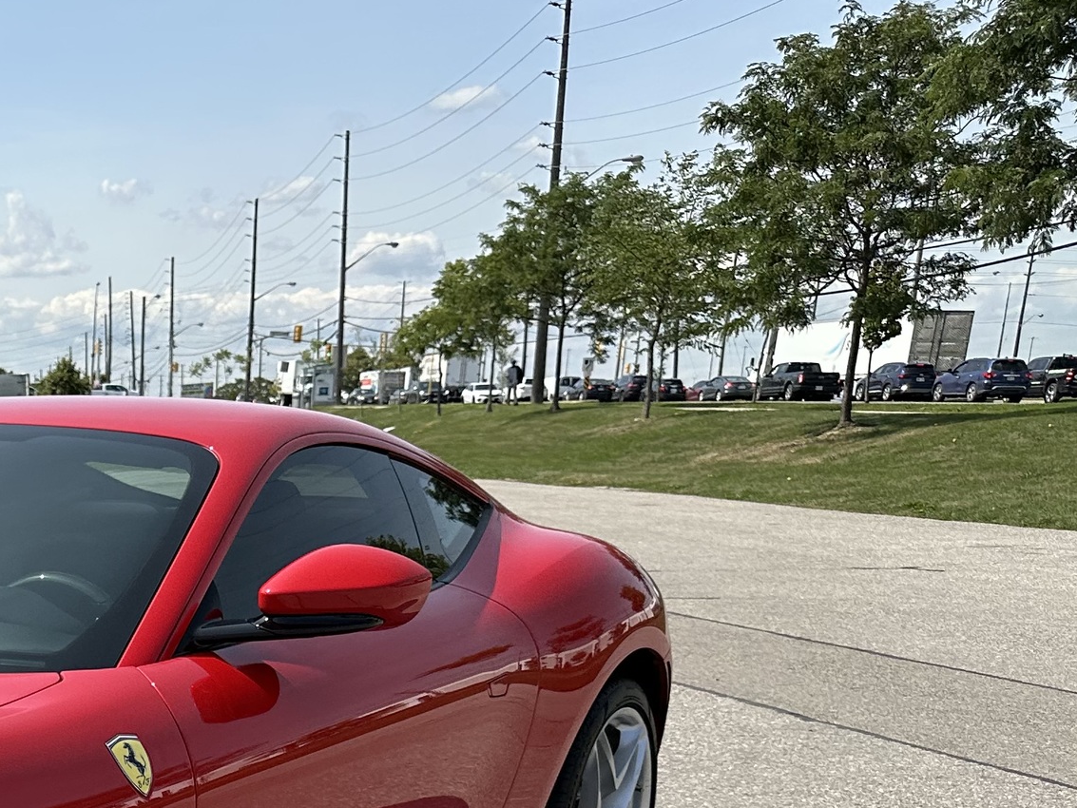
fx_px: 1898
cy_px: 1014
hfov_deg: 27.4
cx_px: -260
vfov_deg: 21.9
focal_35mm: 61
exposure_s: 1/3717
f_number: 1.78
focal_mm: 6.86
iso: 80
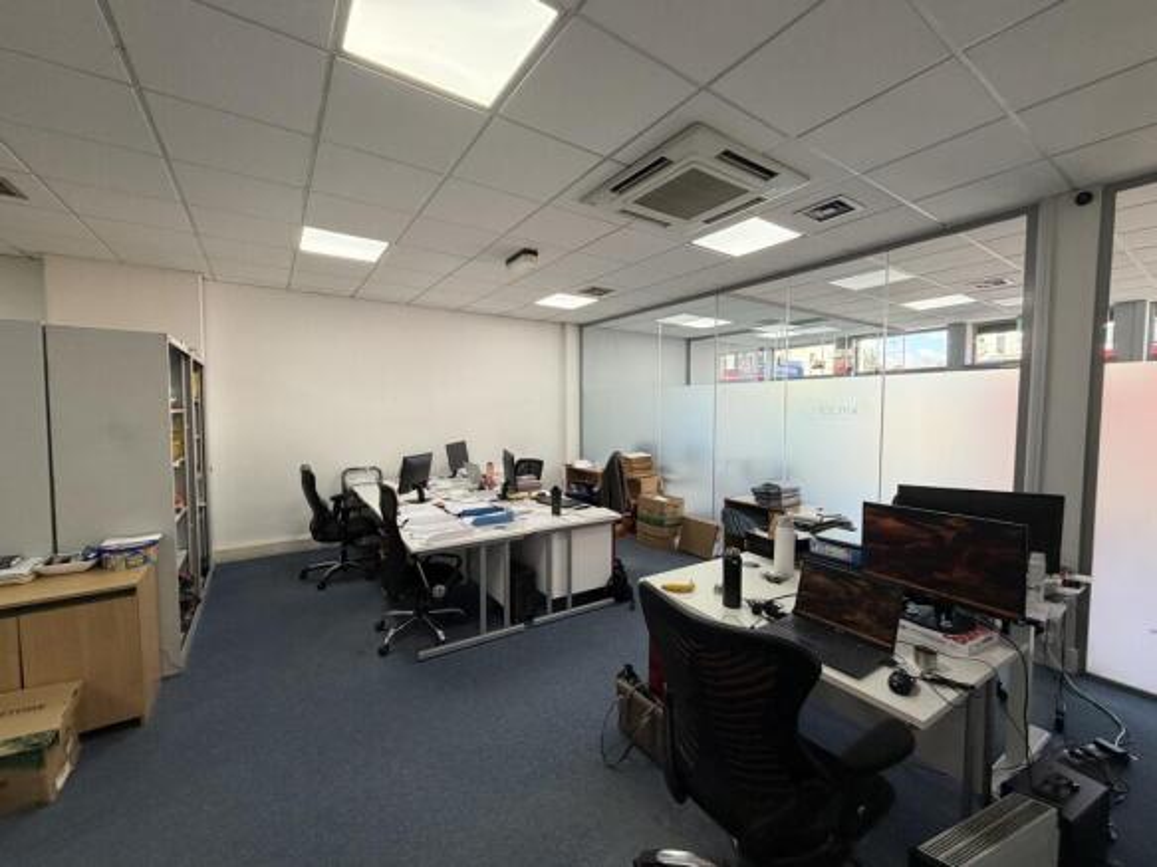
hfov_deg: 102.1
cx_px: 578
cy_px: 434
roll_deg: -0.5
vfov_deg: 85.7
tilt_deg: -3.5
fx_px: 468
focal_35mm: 14
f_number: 2.2
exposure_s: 1/100
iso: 125
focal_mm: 2.22
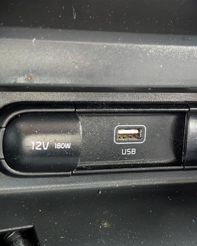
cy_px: 125
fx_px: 474
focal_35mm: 65
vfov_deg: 29.1
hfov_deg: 23.4
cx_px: 133
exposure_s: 1/47.4
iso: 1103
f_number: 1.68
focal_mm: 6.9
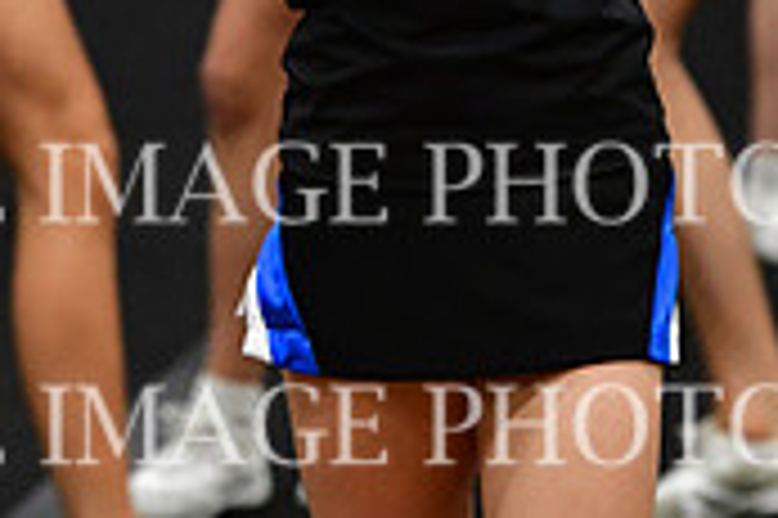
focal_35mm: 807
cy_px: -180
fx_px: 17423
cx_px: 393
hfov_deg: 2.6
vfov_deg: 1.7
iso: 4000
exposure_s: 1/500
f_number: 3.5
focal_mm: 160
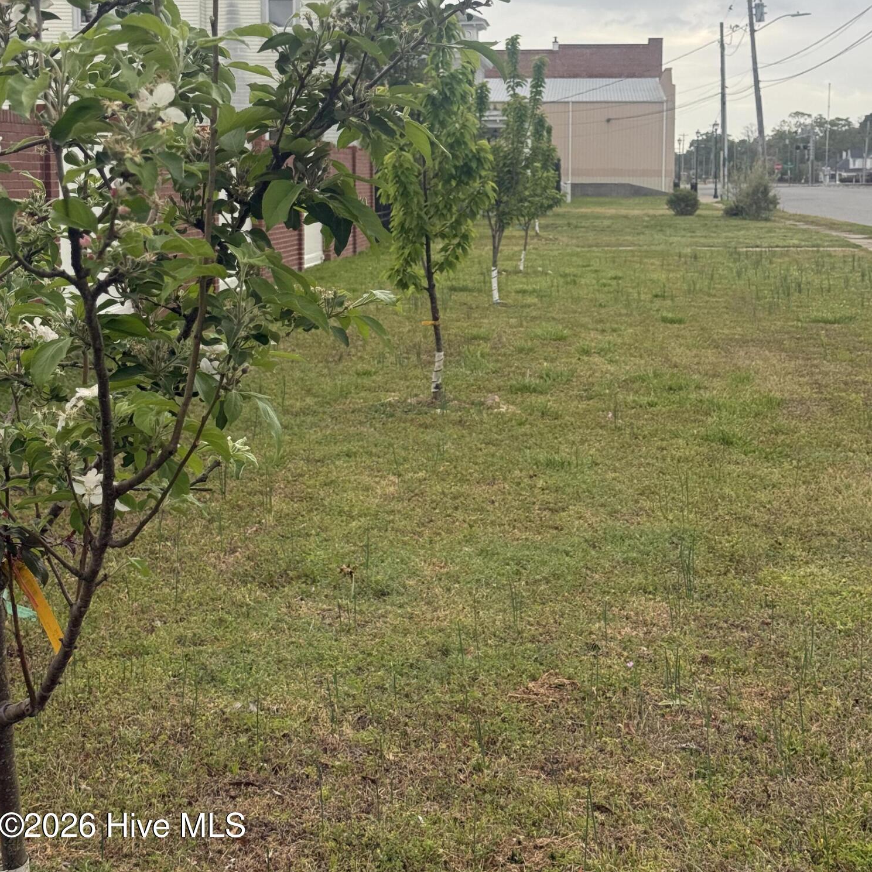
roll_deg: -0.9
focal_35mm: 57
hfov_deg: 30.0
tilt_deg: -4.8
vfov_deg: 29.8
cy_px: 293
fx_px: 1624
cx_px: 435
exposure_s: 1/754
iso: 80
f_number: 1.78
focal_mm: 6.76
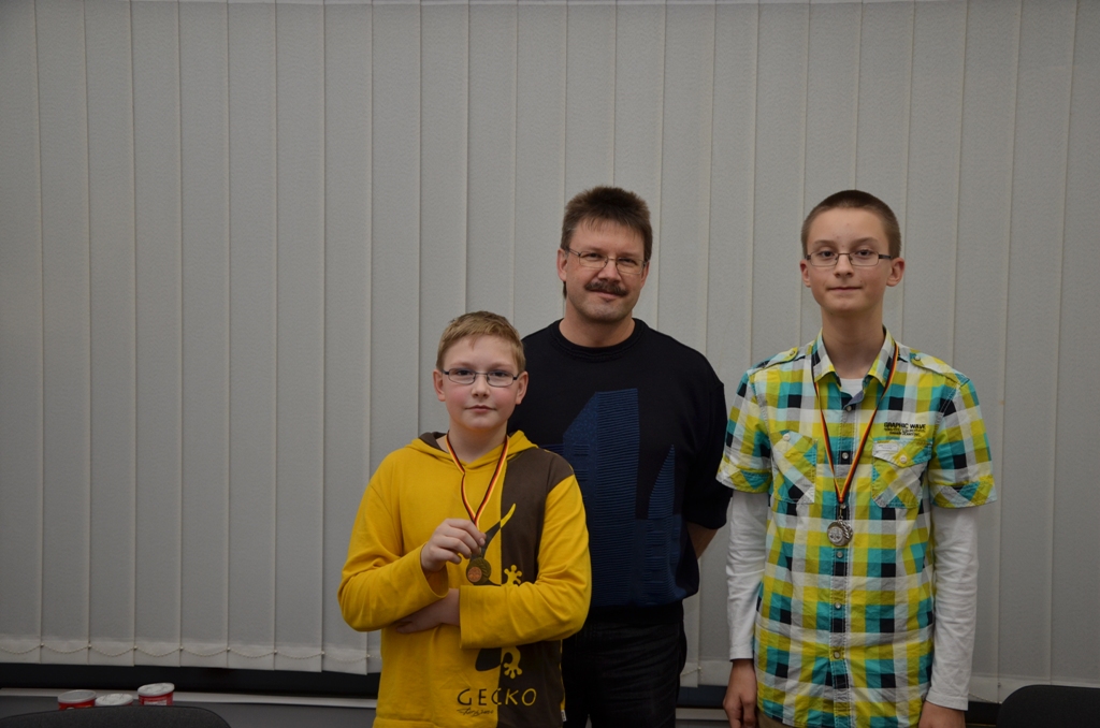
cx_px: 550
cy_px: 364
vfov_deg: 29.7
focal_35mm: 45
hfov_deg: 43.7
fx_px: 1372
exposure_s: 1/60
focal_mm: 30
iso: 250
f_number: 5
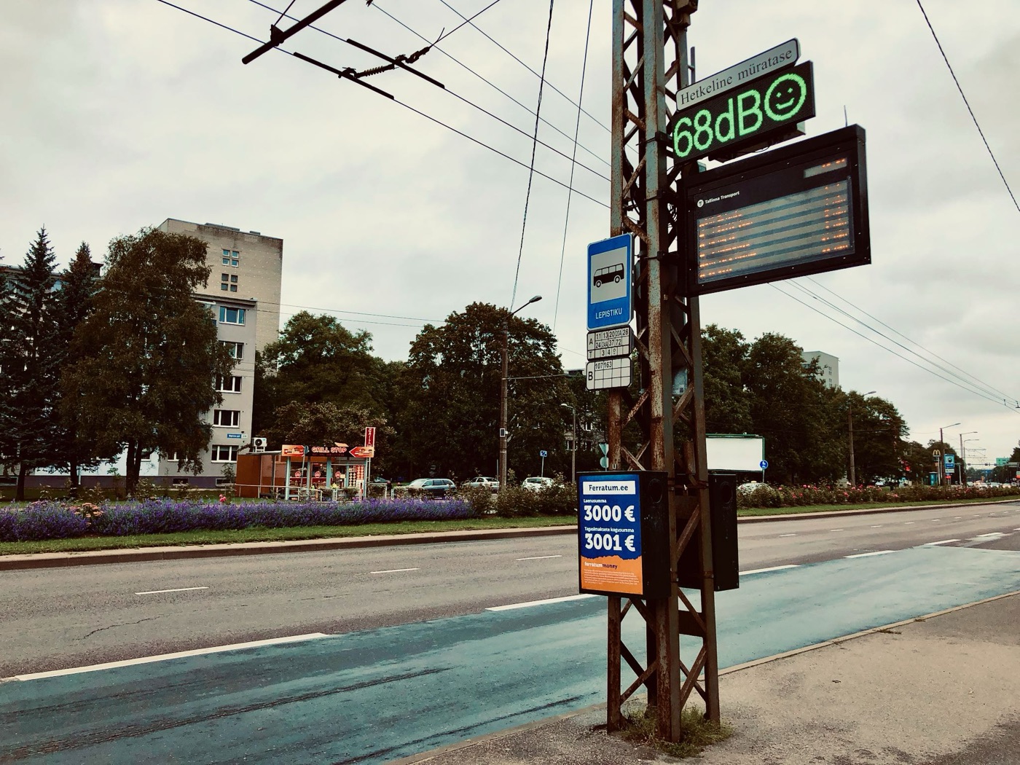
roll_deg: -0.8
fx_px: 825
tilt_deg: +6.9
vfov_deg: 49.7
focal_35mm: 28
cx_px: 510
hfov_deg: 63.4
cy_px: 382
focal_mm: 4
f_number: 1.8
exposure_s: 1/350
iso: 20
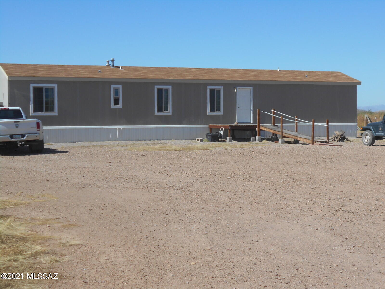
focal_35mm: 65
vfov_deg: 22.6
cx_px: 192
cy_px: 144
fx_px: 723
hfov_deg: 29.8
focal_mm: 11.6
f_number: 5.3
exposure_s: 1/800
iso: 80
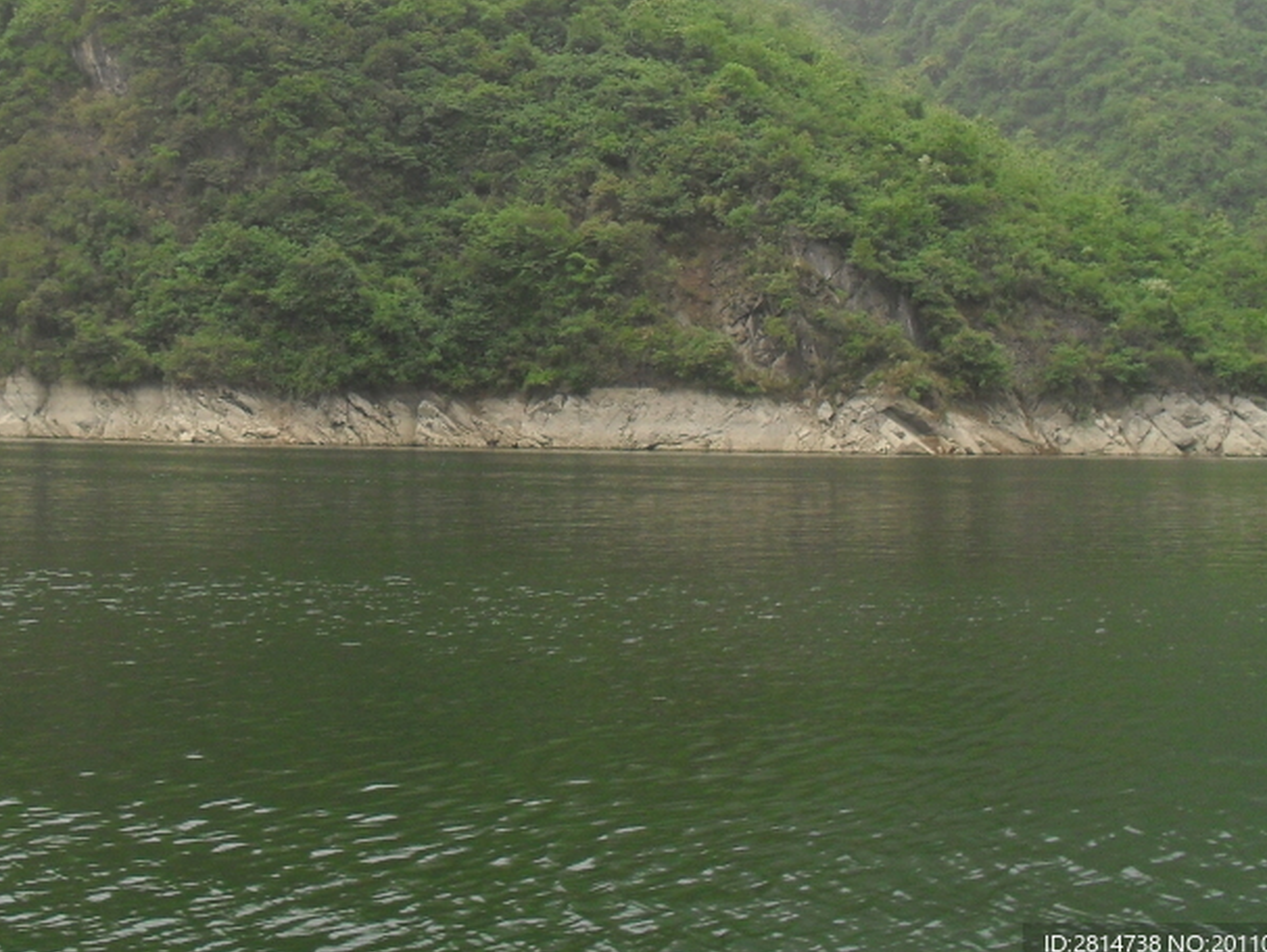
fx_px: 2161
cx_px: 436
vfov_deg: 24.4
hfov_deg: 32.4
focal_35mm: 59
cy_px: 184
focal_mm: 6.3
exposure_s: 1/250
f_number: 3.2
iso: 100
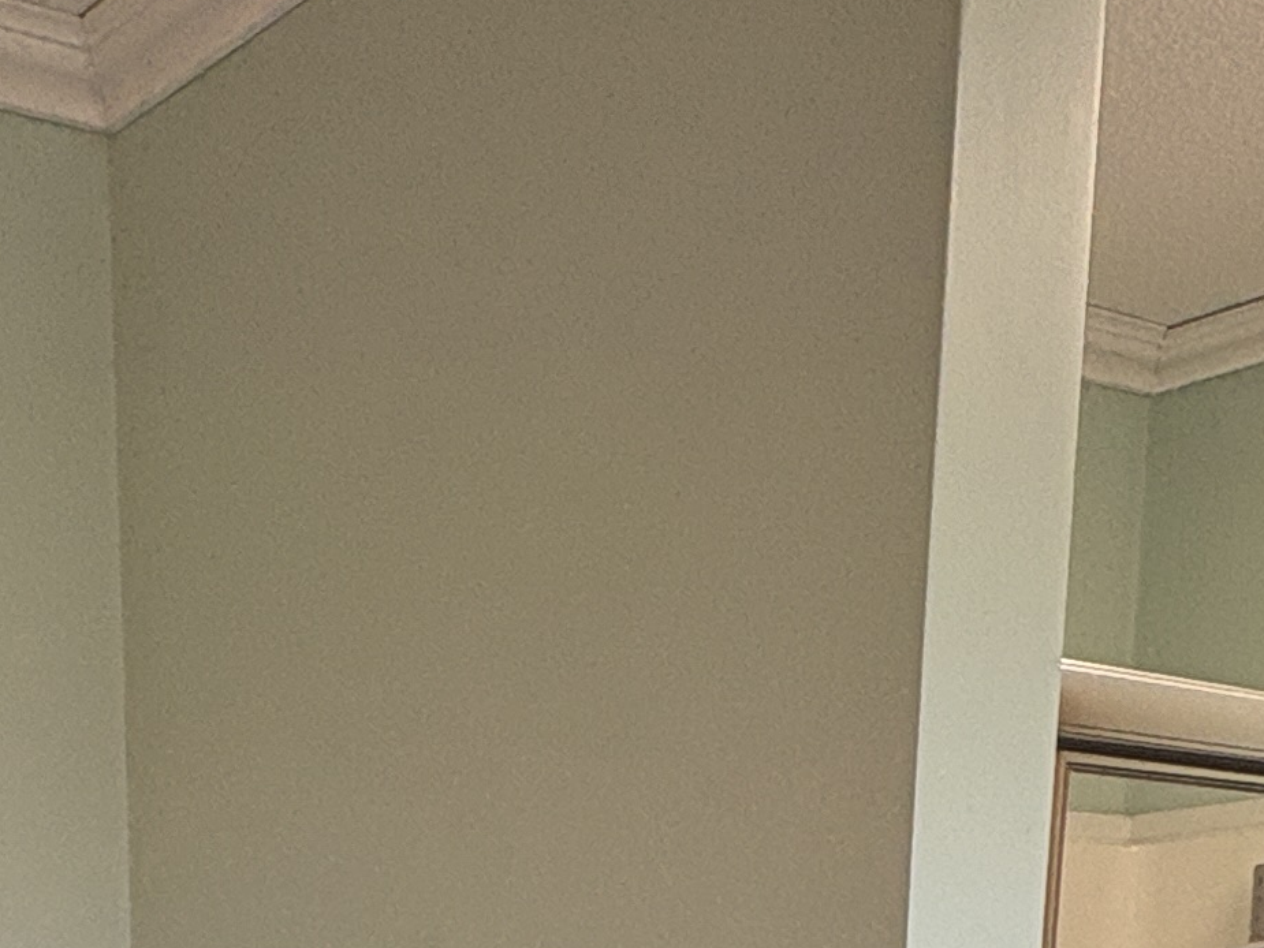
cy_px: 1630
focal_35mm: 61
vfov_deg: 19.2
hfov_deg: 30.7
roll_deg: +0.7
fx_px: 2228
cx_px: 209
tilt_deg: -13.5
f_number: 2.2
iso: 80
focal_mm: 2.22
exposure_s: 1/120
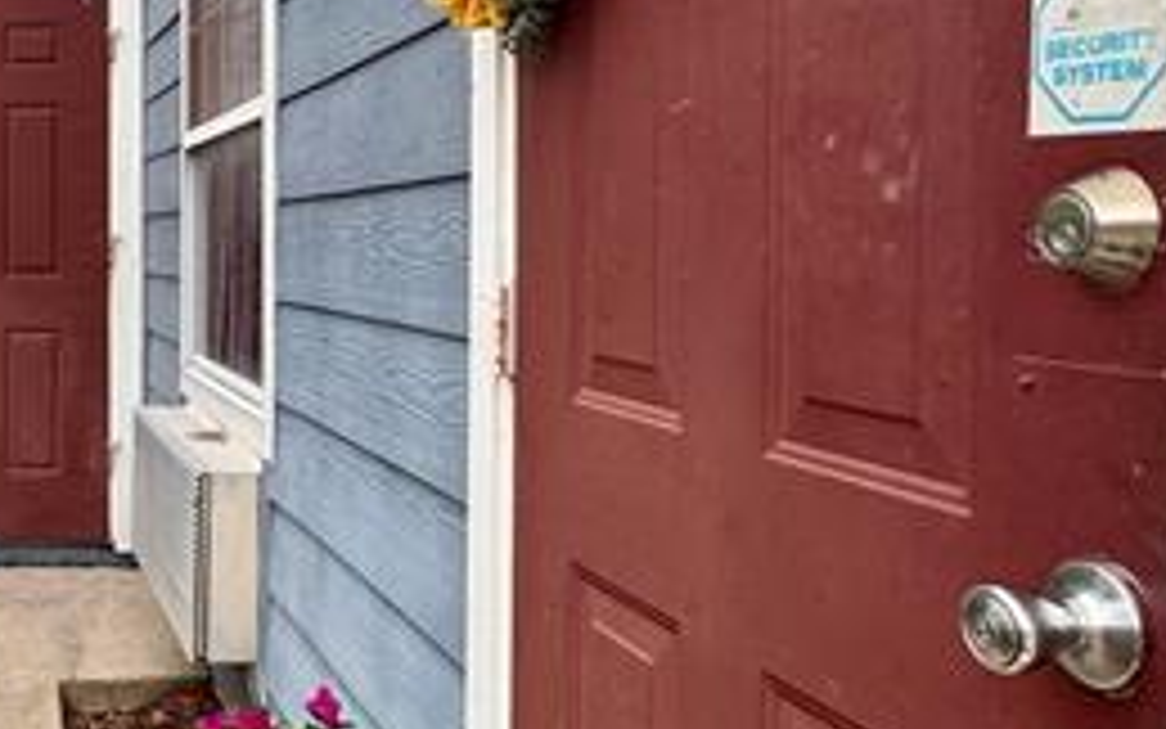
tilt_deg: -0.2
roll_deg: +0.0
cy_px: 243
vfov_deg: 29.0
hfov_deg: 38.6
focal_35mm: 44
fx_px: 1399
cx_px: -68
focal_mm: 2.22
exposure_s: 1/99
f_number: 2.2
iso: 50
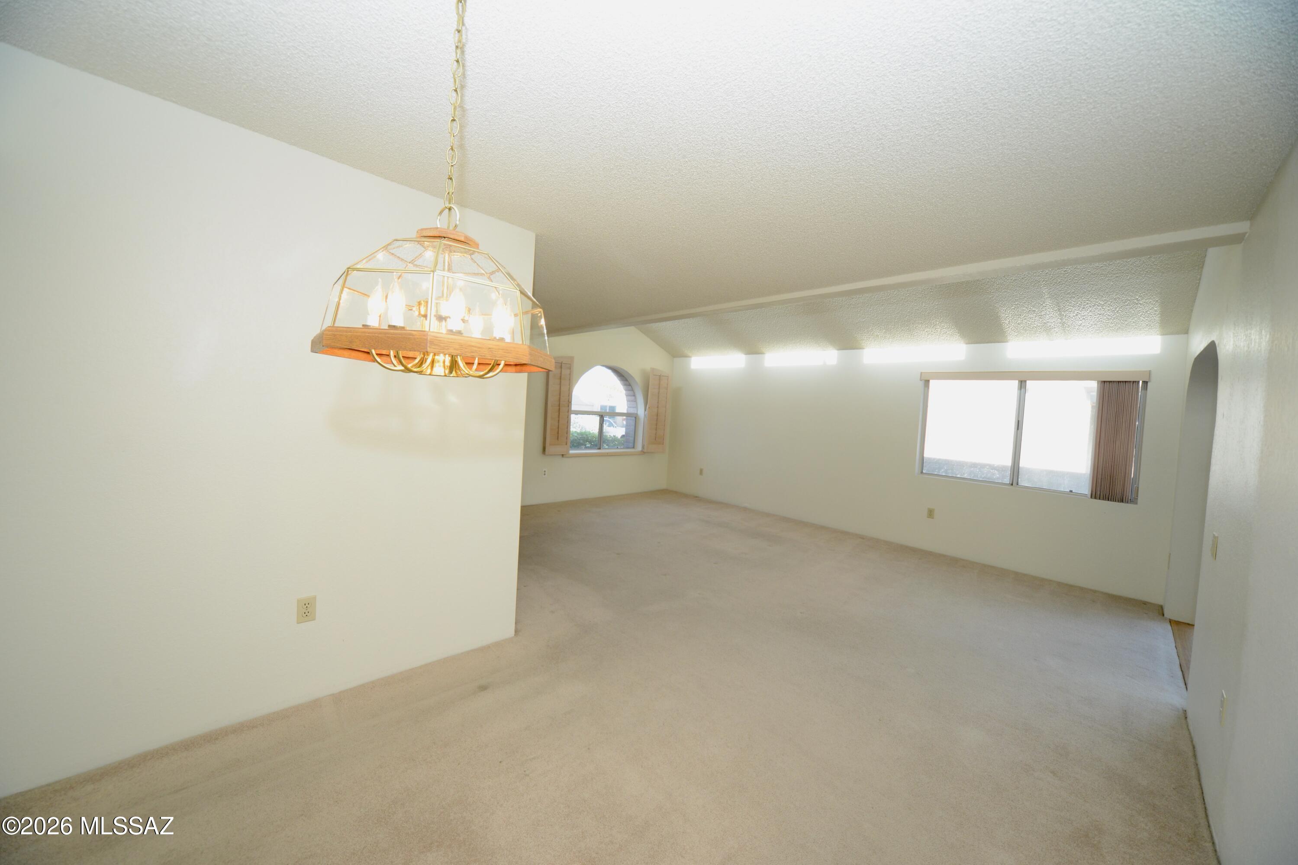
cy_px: 432
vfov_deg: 90.0
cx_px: 649
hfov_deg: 112.6
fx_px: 433
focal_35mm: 12
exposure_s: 1/125
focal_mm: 12
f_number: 7.1
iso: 800
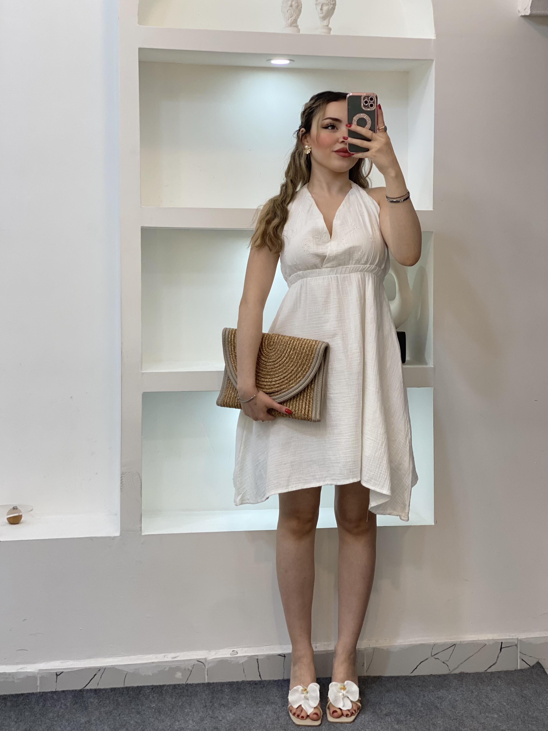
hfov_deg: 28.0
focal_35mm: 52
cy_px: 366
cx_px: 274
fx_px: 1098
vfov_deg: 36.8
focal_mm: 6
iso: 80
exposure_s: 1/122
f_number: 2
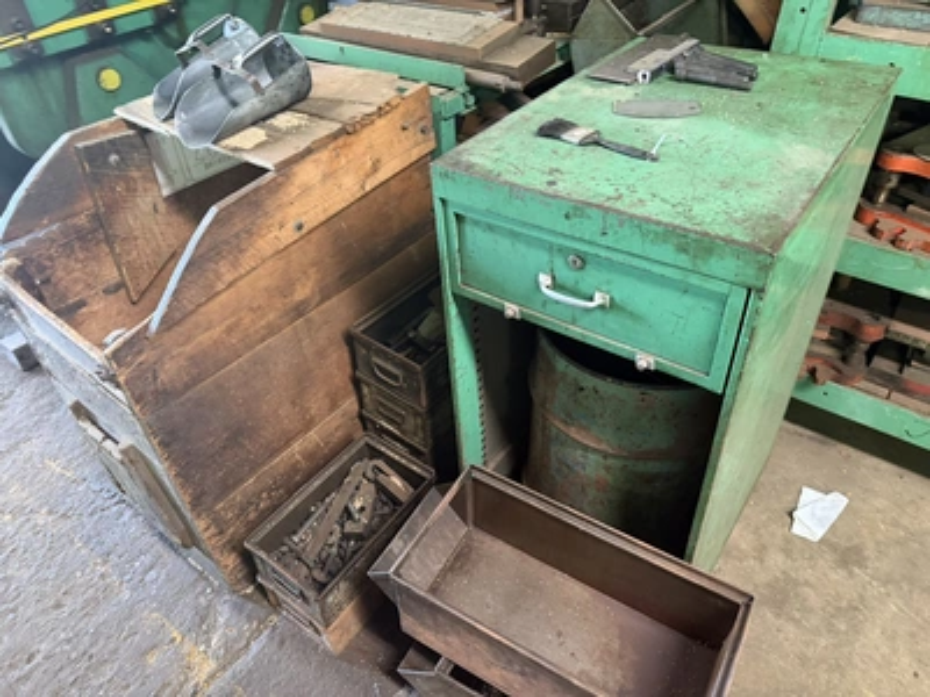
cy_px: 348
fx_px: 645
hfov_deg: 71.6
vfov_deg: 56.8
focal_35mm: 24
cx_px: 465
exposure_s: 1/40
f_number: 1.78
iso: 800
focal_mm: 6.76
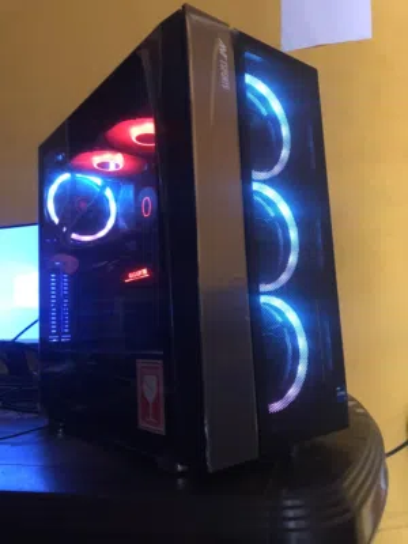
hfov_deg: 49.7
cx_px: 204
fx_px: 440
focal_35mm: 28
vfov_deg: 63.4
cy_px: 272
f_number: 1.8
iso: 100
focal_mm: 3.99
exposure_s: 1/5
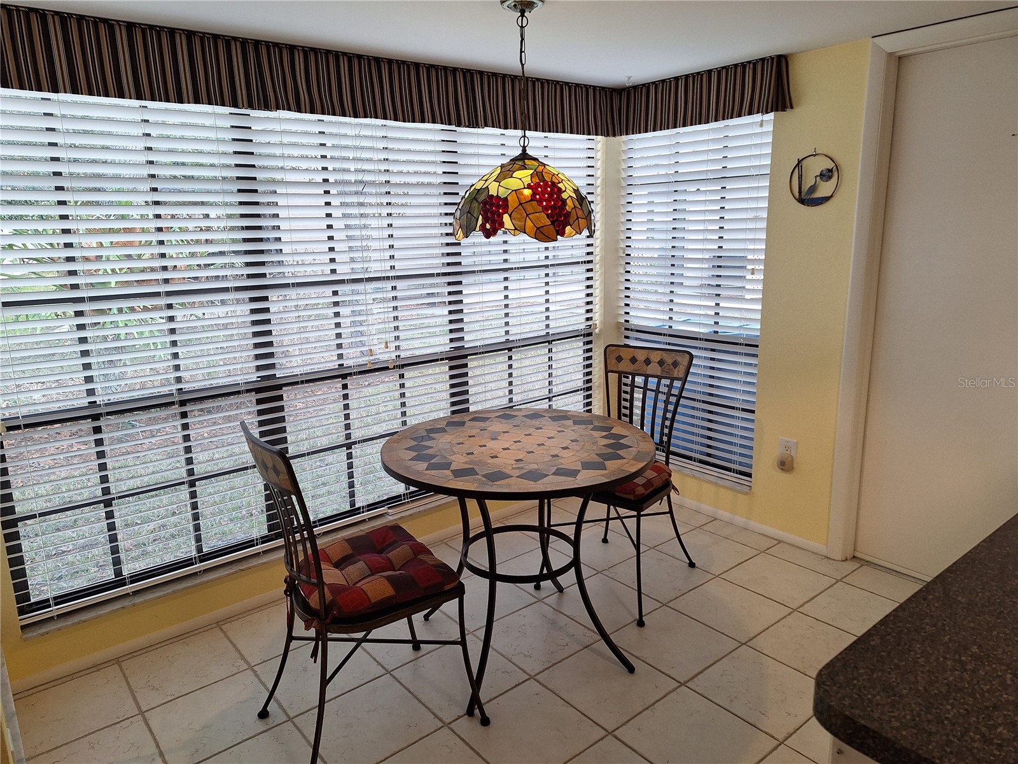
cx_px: 509
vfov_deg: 58.9
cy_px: 382
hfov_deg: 73.9
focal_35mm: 23
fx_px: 676
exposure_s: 1/120
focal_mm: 5.54
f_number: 1.8
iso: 80
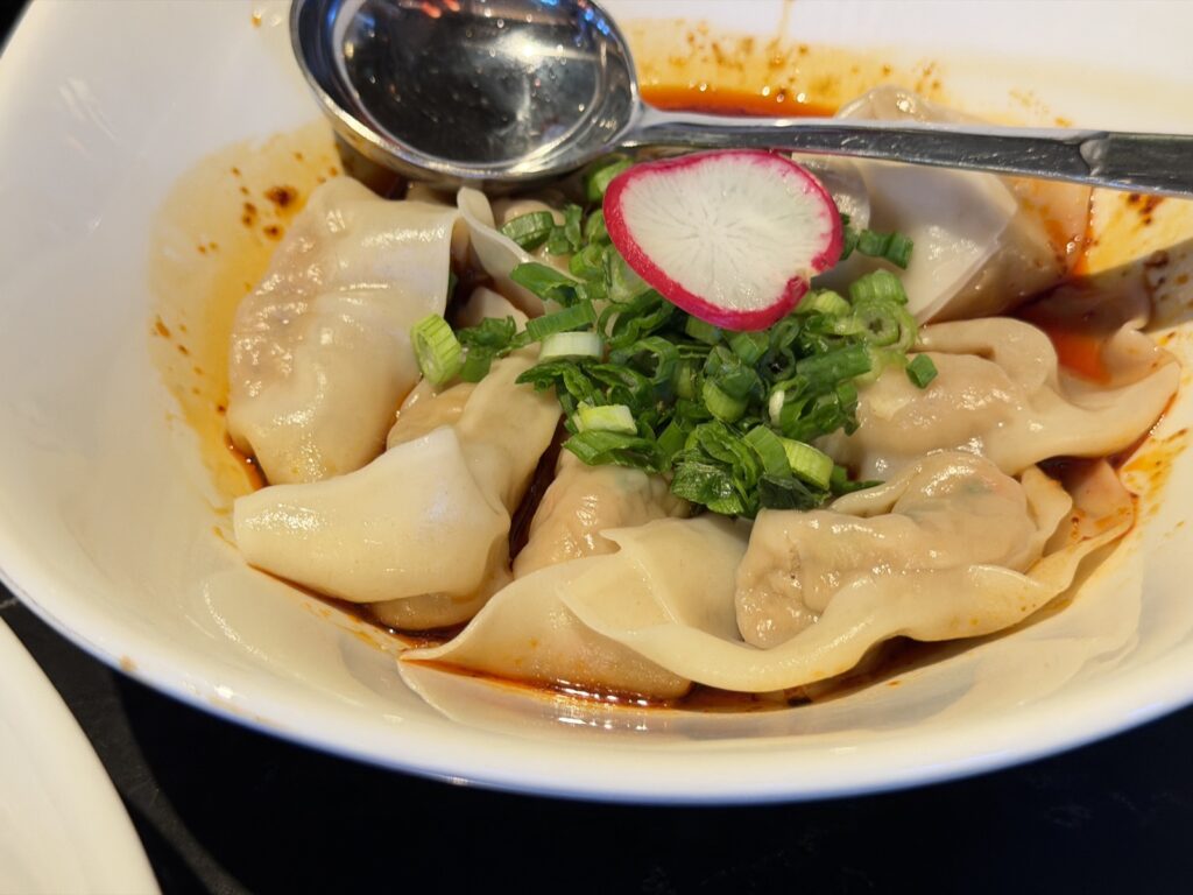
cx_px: 596
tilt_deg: -46.9
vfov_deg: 30.3
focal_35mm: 48
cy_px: 448
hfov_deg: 39.7
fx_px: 1654
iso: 100
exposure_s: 1/60
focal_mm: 6.76
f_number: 1.78
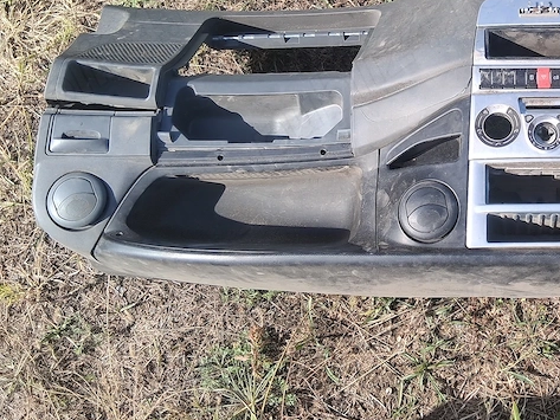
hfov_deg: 32.9
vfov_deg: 26.1
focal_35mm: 55
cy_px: 86
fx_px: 890
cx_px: 516
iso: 25
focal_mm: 3.98
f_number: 1.8
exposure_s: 1/215
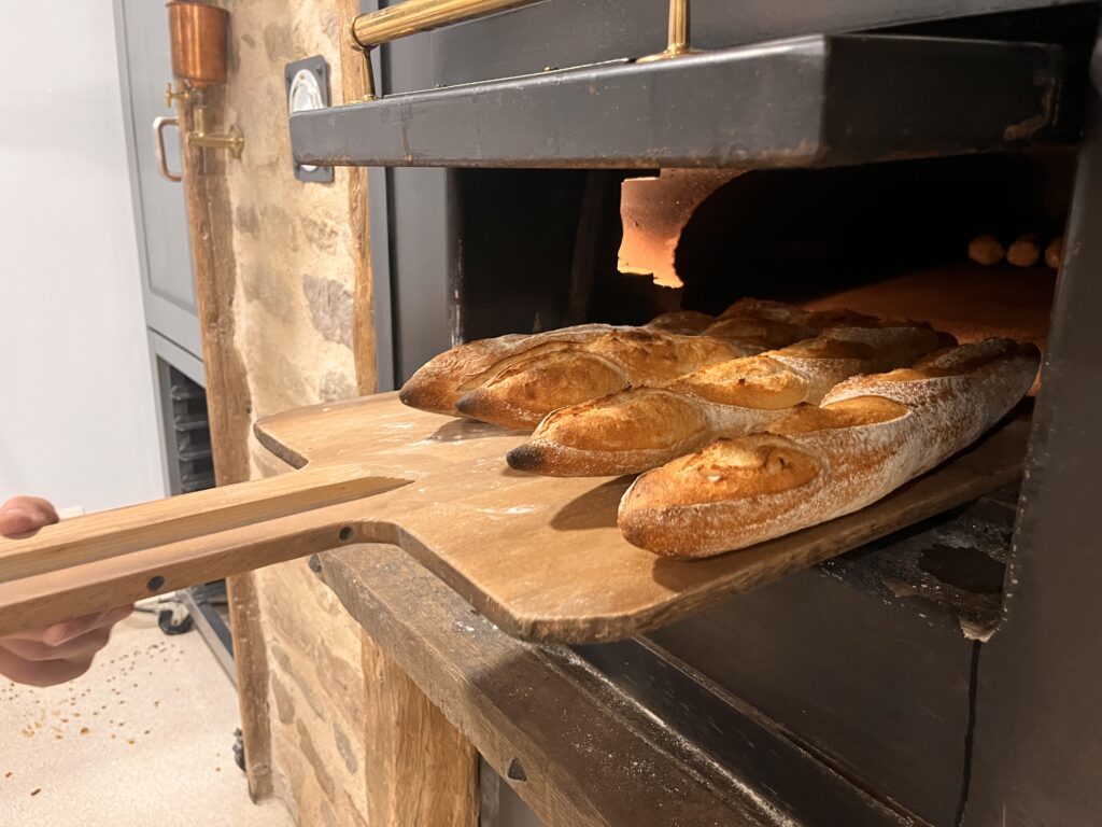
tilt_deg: -15.2
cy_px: 414
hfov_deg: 67.3
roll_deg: -0.5
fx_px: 828
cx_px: 551
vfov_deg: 53.1
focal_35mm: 26
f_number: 1.6
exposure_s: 1/50
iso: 400
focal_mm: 5.1
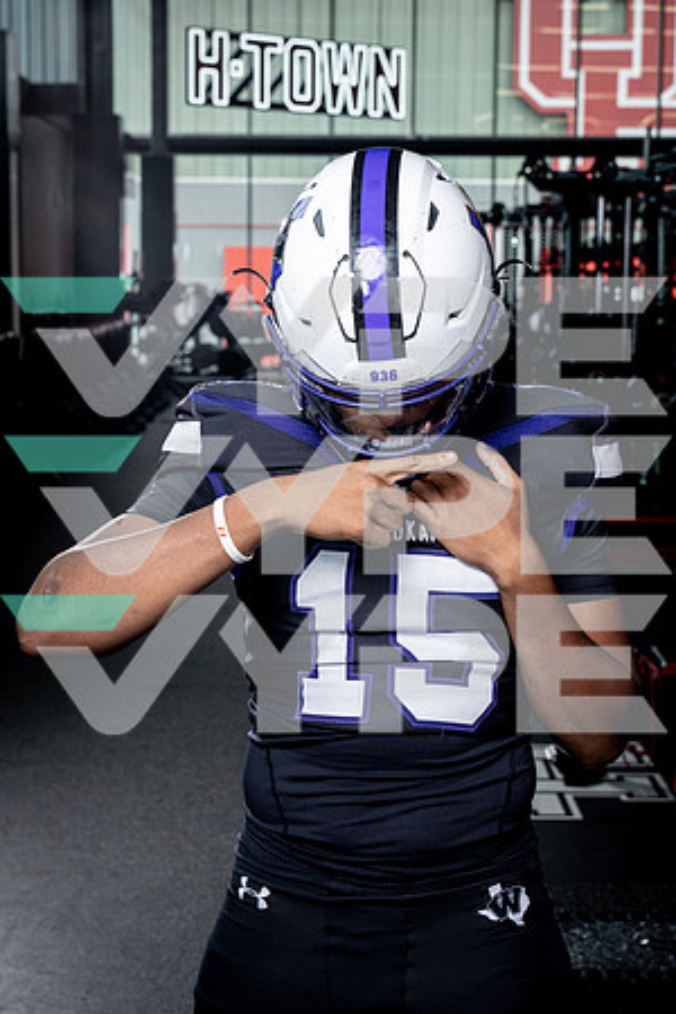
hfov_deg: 19.5
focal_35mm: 70
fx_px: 1972
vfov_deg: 28.8
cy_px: 507
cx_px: 338
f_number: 8
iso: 640
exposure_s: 1/250
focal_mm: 70
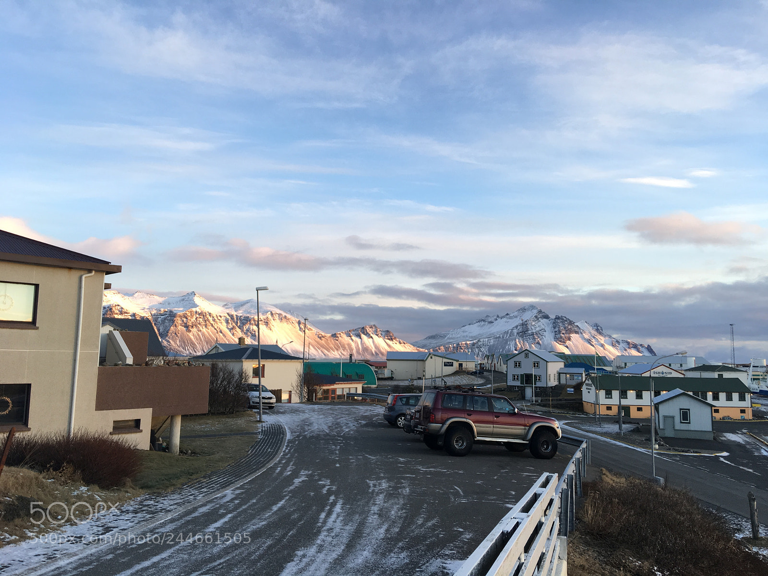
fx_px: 643
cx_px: 384
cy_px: 288
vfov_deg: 48.2
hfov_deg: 61.7
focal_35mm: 29
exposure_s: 1/100
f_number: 2.2
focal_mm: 4.15
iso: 25
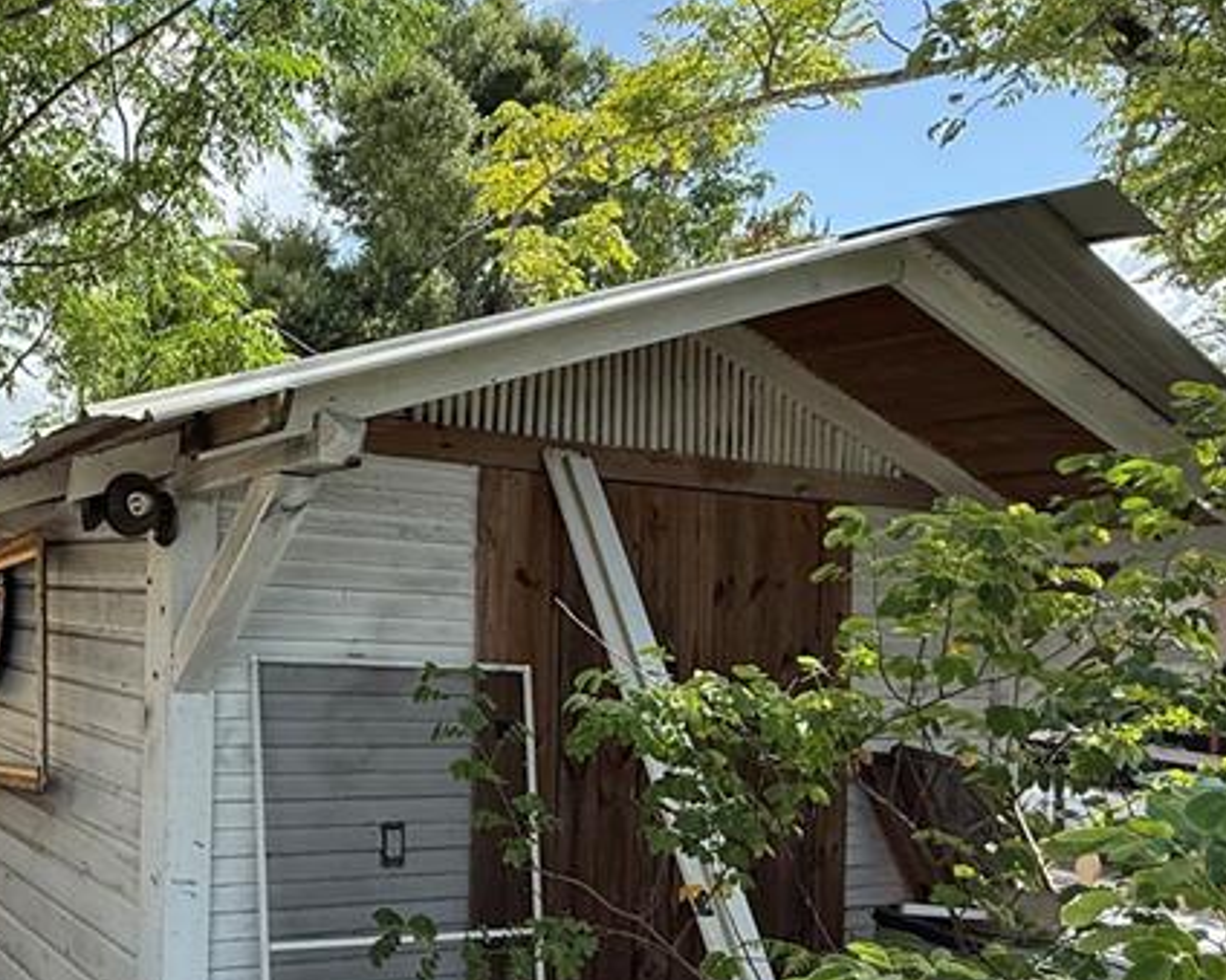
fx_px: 1197
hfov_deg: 48.0
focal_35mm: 33
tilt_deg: -1.7
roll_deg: -2.7
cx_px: 98
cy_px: 607
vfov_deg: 44.2
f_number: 2.2
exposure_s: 1/726
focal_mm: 2.22
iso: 64
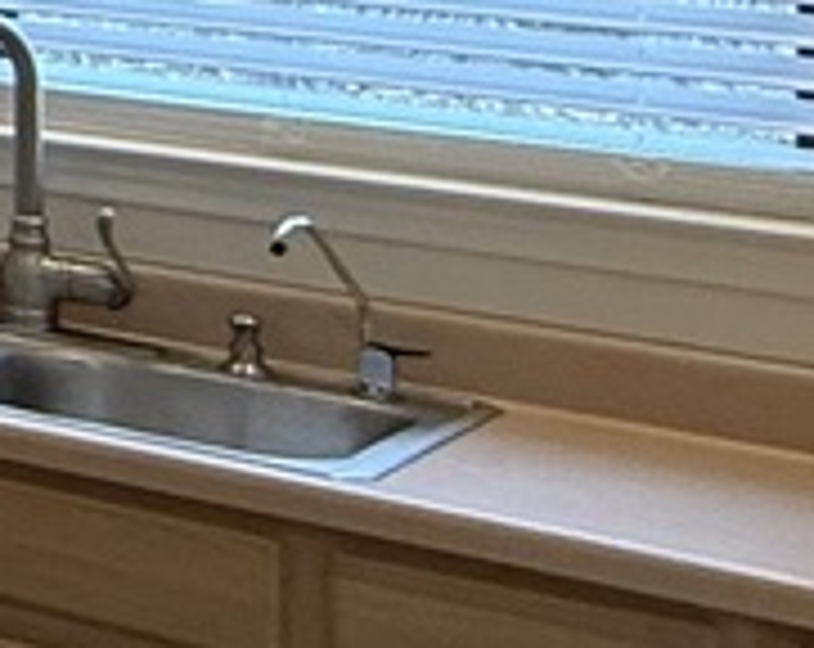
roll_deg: -1.8
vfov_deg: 13.2
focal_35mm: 109
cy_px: -369
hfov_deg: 9.8
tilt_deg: +1.2
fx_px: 2620
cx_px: -1979
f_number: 2.2
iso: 160
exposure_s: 1/120
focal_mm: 2.22
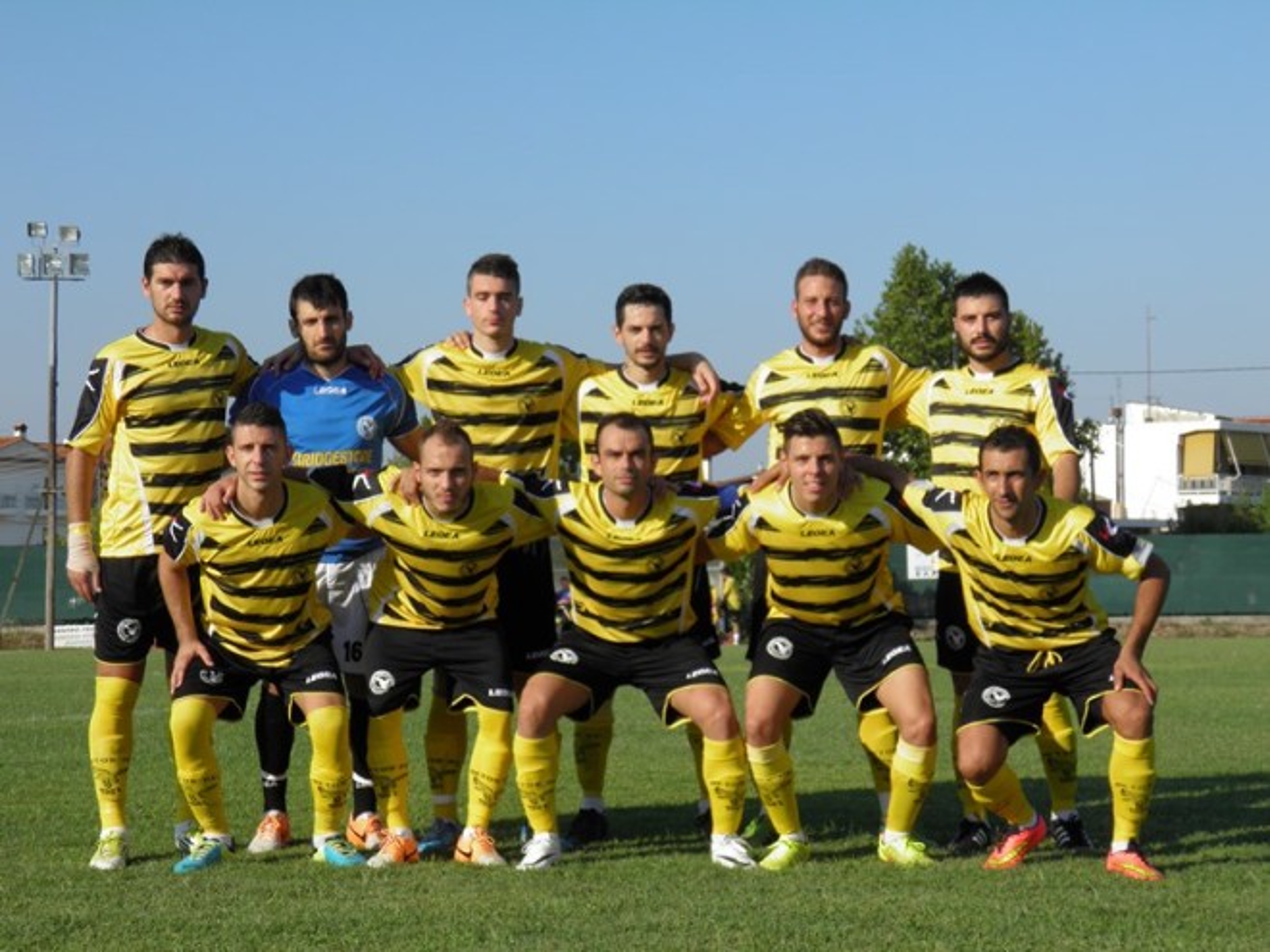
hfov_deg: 26.7
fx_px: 2678
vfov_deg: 20.2
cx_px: 635
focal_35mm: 73
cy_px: 476
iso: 50
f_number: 5.5
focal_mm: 13.2
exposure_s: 1/400
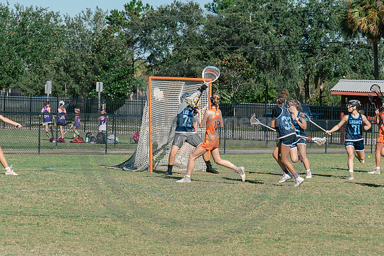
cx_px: 186
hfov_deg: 11.8
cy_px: 133
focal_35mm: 174
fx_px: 1854
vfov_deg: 7.9
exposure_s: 1/1600
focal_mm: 70
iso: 250
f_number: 5.6
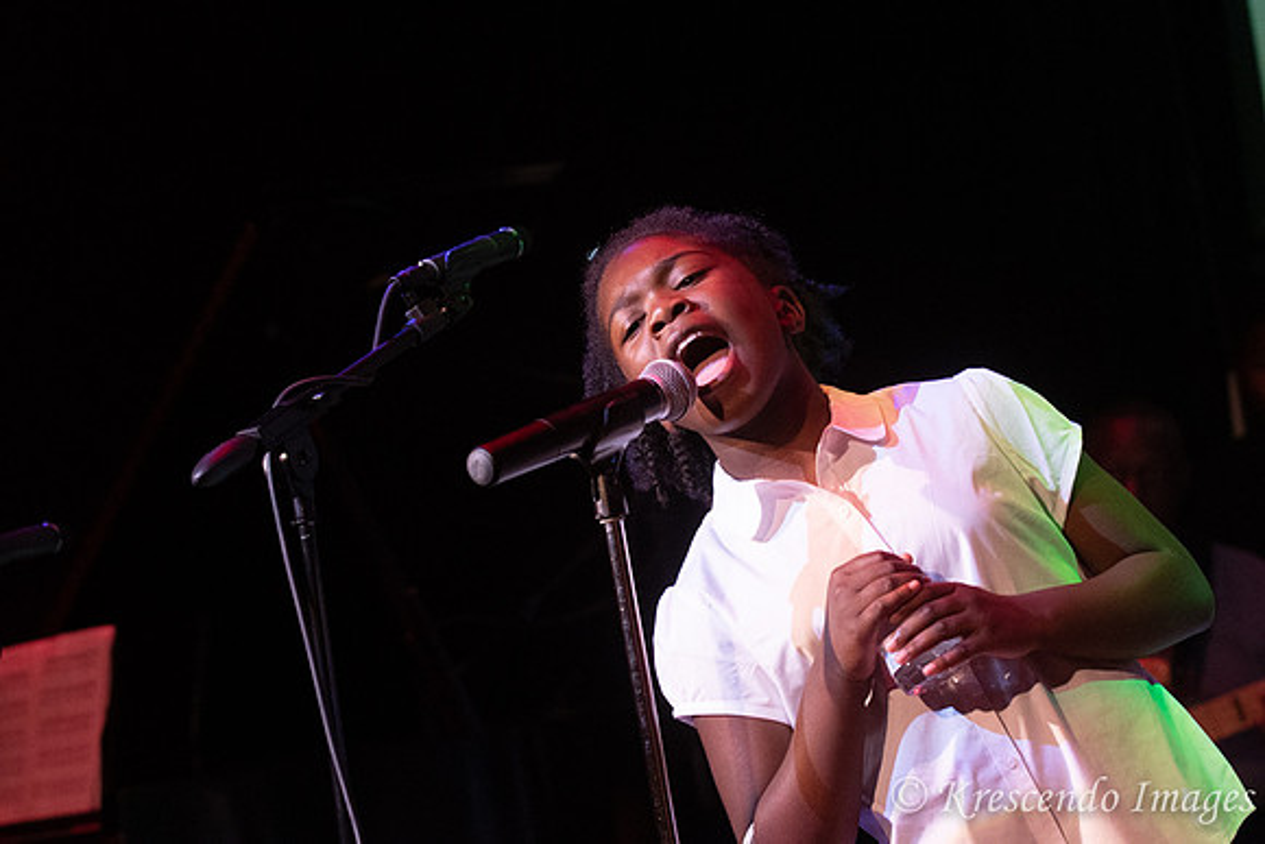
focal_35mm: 132
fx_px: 4653
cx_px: 698
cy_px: 378
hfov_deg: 15.5
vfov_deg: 10.4
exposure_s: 1/200
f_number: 4
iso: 3200
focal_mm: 80
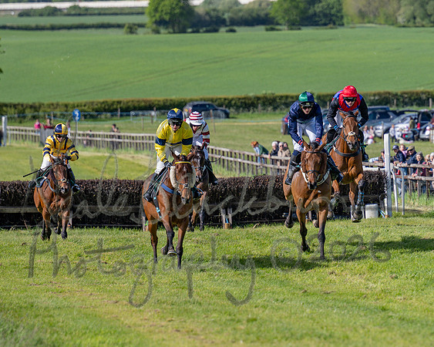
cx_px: 313
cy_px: 162
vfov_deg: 4.4
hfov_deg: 5.5
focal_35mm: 354
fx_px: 4541
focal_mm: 140
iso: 100
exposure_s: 1/2000
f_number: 2.8
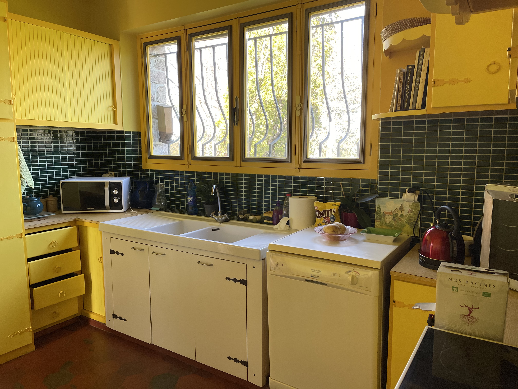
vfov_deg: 53.1
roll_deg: +0.3
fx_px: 389
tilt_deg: -7.6
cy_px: 194
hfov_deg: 67.3
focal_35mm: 26
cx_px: 259
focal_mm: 5.1
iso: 100
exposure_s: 1/121
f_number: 1.6
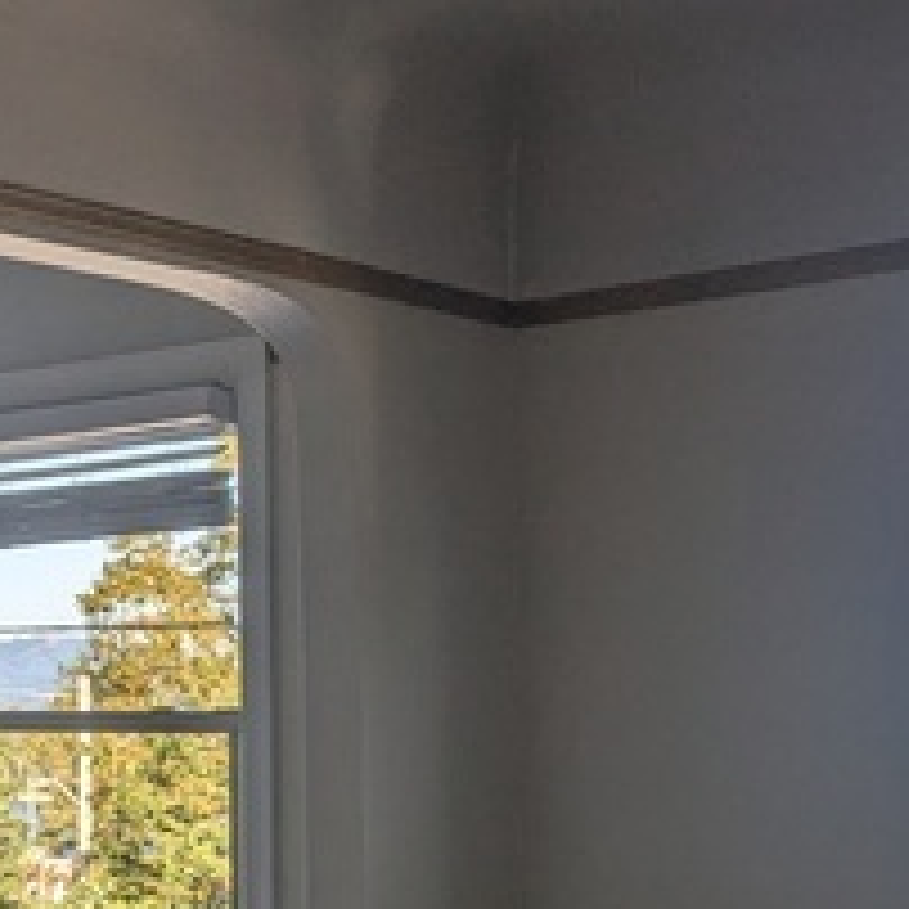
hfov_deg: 24.4
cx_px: 675
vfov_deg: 23.9
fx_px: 2080
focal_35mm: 70
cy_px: 828
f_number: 1.85
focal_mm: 6.81
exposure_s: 1/536
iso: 37
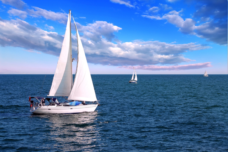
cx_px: 114
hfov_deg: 18.2
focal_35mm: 112
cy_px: 76
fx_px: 713
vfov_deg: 12.2
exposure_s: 1/250
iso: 100
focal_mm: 75
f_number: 8
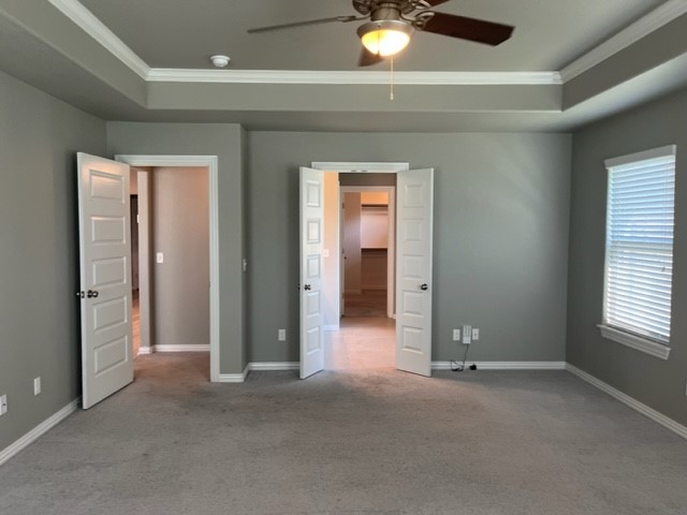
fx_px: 516
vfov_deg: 53.1
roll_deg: +0.2
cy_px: 258
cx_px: 344
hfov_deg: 67.3
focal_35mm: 26
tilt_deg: -4.6
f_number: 1.6
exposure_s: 1/60
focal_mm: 5.1
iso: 80
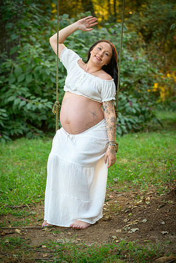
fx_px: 770
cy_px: 132
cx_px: 88
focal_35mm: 105
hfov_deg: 13.0
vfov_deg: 19.5
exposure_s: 1/125
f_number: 4
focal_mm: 105
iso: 1250
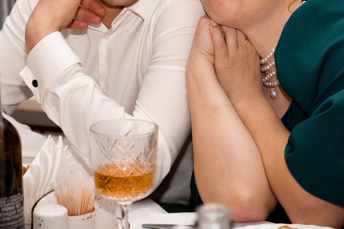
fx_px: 1386
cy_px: 33
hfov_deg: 14.1
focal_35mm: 145
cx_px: 201
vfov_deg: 9.4
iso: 800
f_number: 4
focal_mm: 55
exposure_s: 1/125
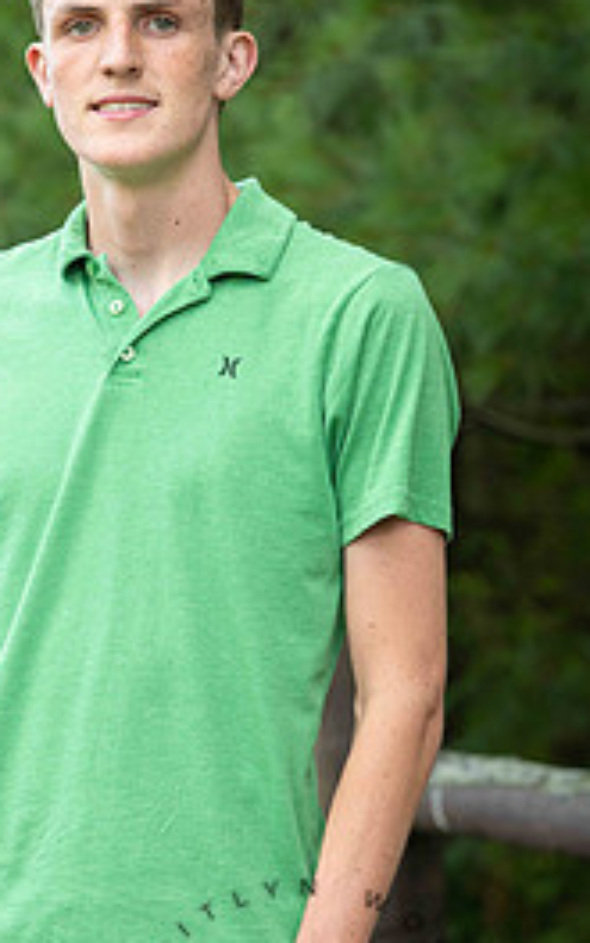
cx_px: 86
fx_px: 8490
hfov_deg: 4.0
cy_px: 497
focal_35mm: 330
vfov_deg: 6.4
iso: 500
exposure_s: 1/200
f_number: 6.3
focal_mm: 190
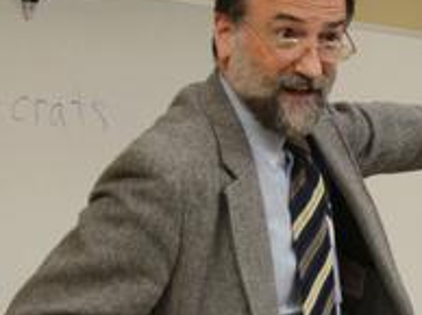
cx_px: 209
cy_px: 241
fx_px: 1546
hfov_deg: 15.5
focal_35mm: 127
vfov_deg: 11.6
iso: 3200
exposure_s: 1/160
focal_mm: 38
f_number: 4.5
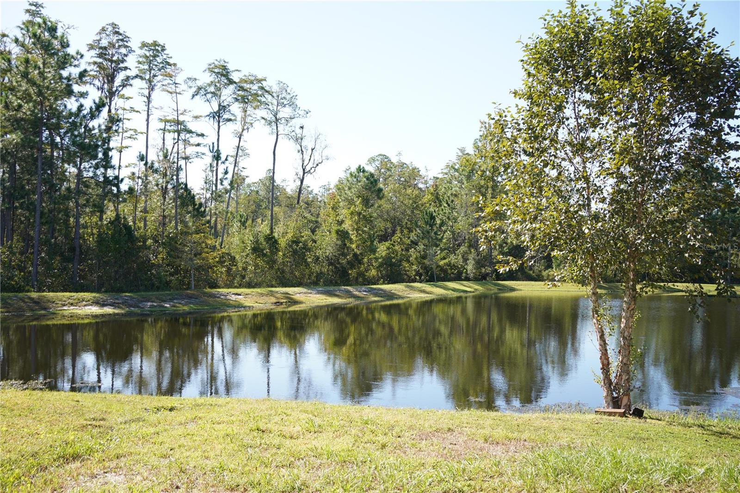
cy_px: 246
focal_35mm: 35
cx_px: 370
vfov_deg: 37.8
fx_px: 719
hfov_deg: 54.4
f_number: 9
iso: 100
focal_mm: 35
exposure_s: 1/60
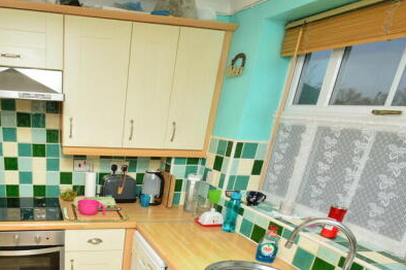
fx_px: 282
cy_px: 218
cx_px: 87
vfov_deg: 48.2
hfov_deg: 65.7
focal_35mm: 25
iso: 200
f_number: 9
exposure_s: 1/60
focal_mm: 10
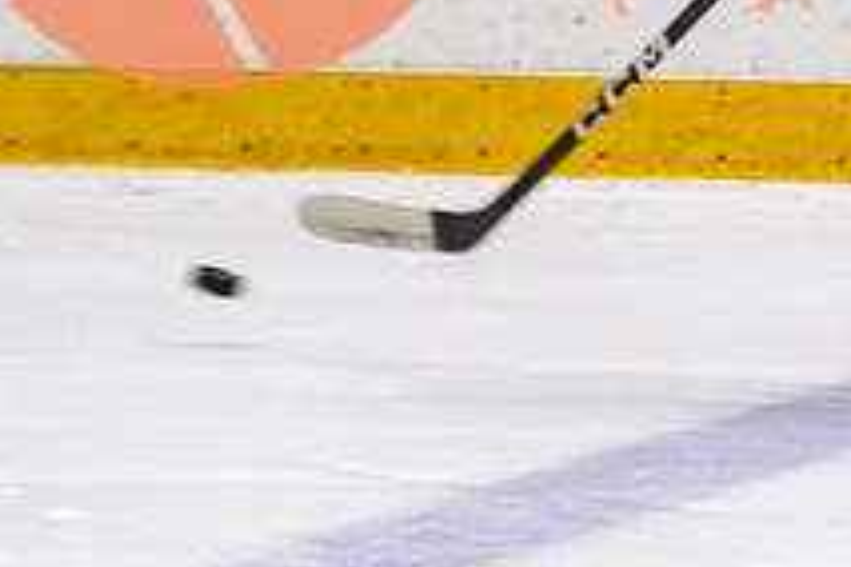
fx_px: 18484
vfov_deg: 1.8
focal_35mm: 782
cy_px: 65
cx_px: 1163
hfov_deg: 2.6
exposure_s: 1/640
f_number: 2.8
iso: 640
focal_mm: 130
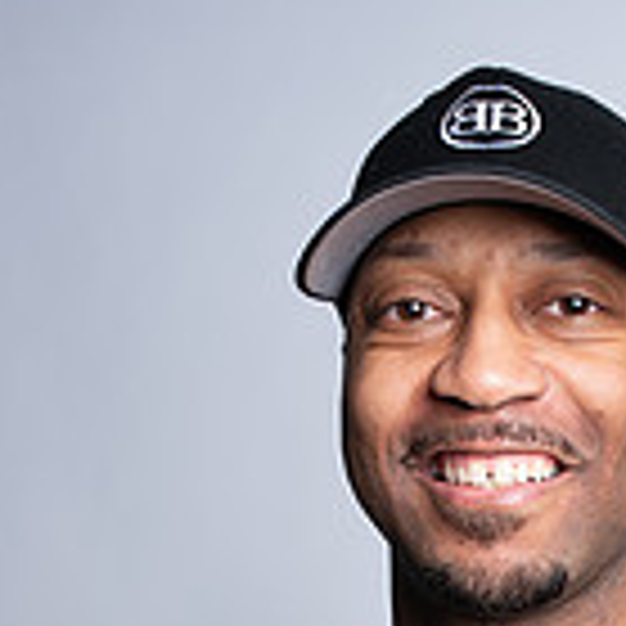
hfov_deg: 17.8
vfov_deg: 16.4
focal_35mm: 96
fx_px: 1964
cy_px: 950
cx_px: 572
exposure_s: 1/200
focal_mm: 35
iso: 250
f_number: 6.3
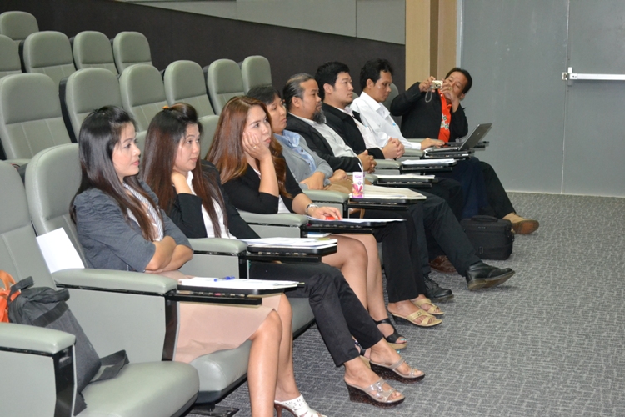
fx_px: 990
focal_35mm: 57
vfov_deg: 23.8
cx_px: 312
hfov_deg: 35.1
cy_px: 208
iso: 3200
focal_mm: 38
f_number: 5
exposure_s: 1/60
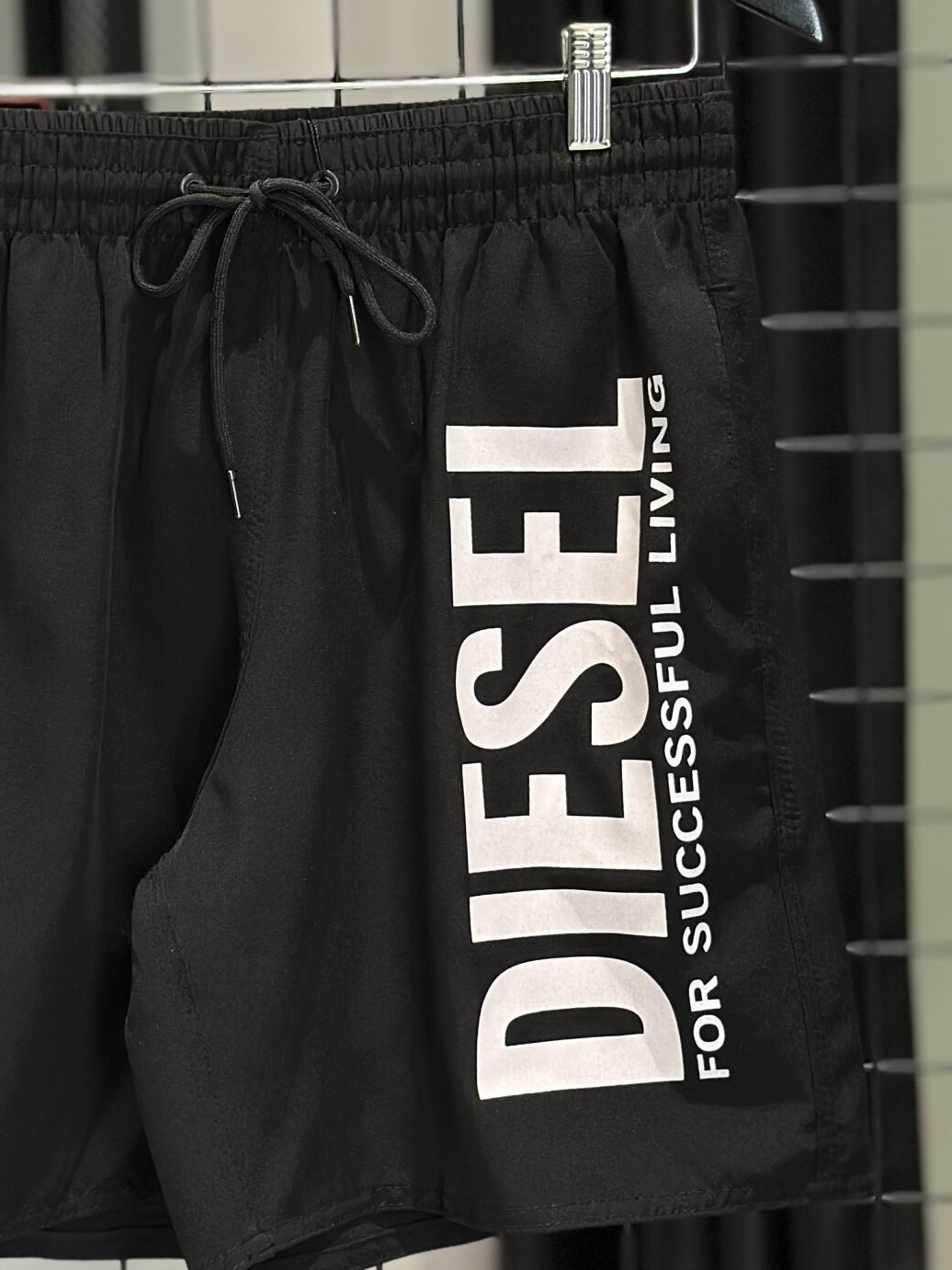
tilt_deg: -3.6
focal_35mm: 89
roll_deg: +0.5
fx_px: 3263
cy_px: 452
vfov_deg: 21.9
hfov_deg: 16.5
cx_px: 264
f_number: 1.78
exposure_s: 1/60
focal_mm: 6.86
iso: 160
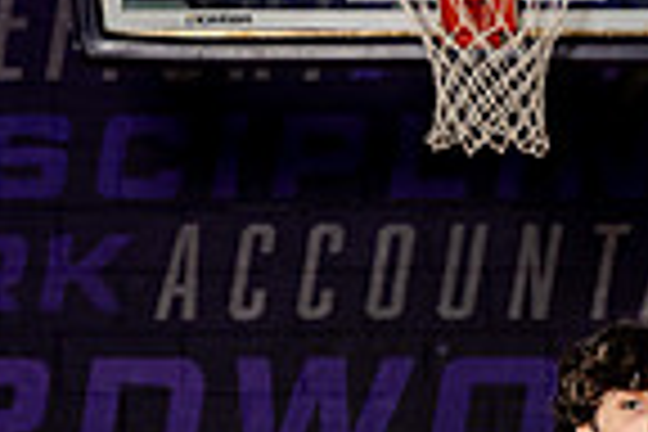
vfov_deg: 6.1
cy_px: 954
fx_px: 3924
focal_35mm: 218
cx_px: 454
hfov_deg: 9.4
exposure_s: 1/250
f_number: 5.6
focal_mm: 70
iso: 400
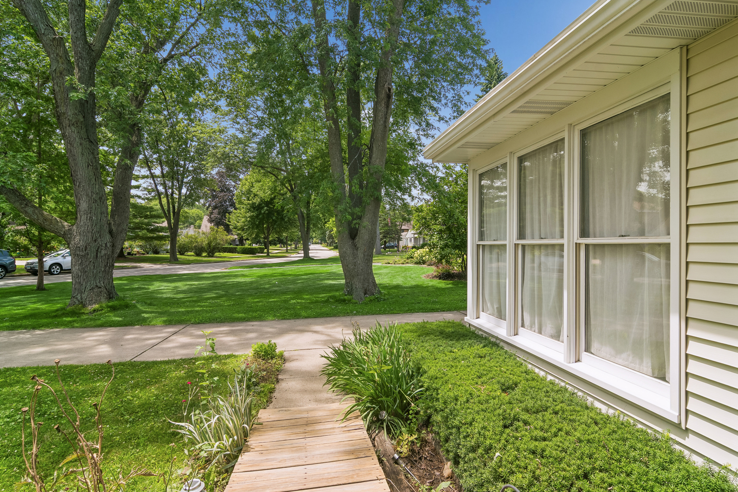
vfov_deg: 67.4
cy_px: 246
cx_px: 369
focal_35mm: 18
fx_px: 369
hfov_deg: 90.0
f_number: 8
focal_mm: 12
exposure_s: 1/160
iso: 200
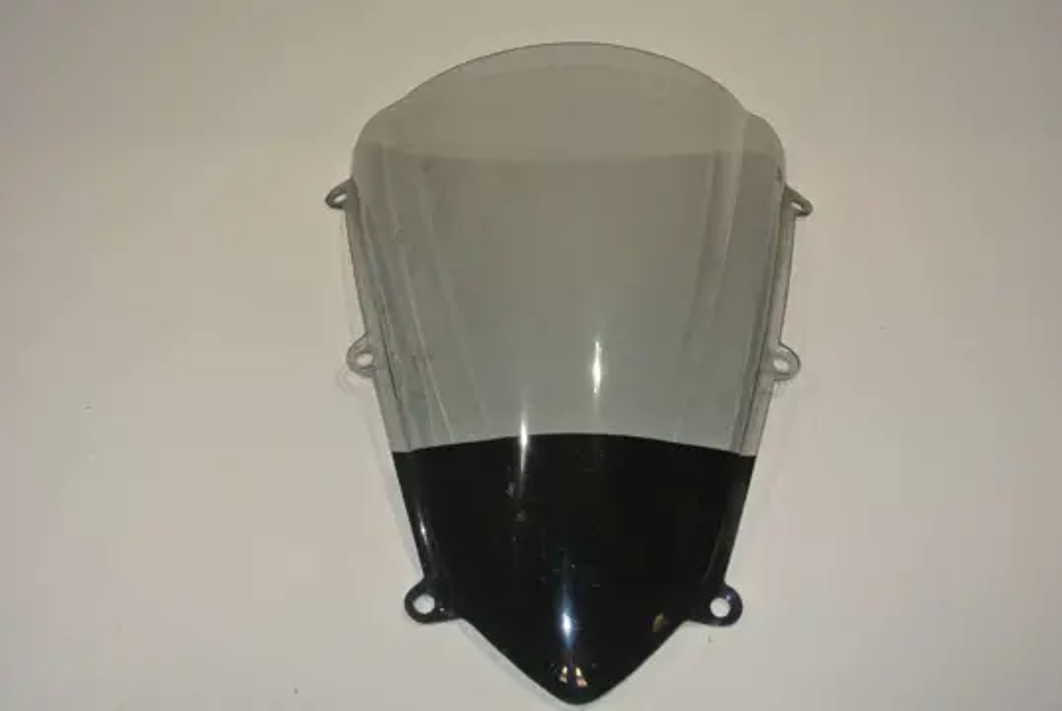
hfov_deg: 49.5
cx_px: 531
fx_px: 1152
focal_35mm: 39
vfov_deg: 34.3
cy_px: 356
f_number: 4
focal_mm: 14.5
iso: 200
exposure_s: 1/60
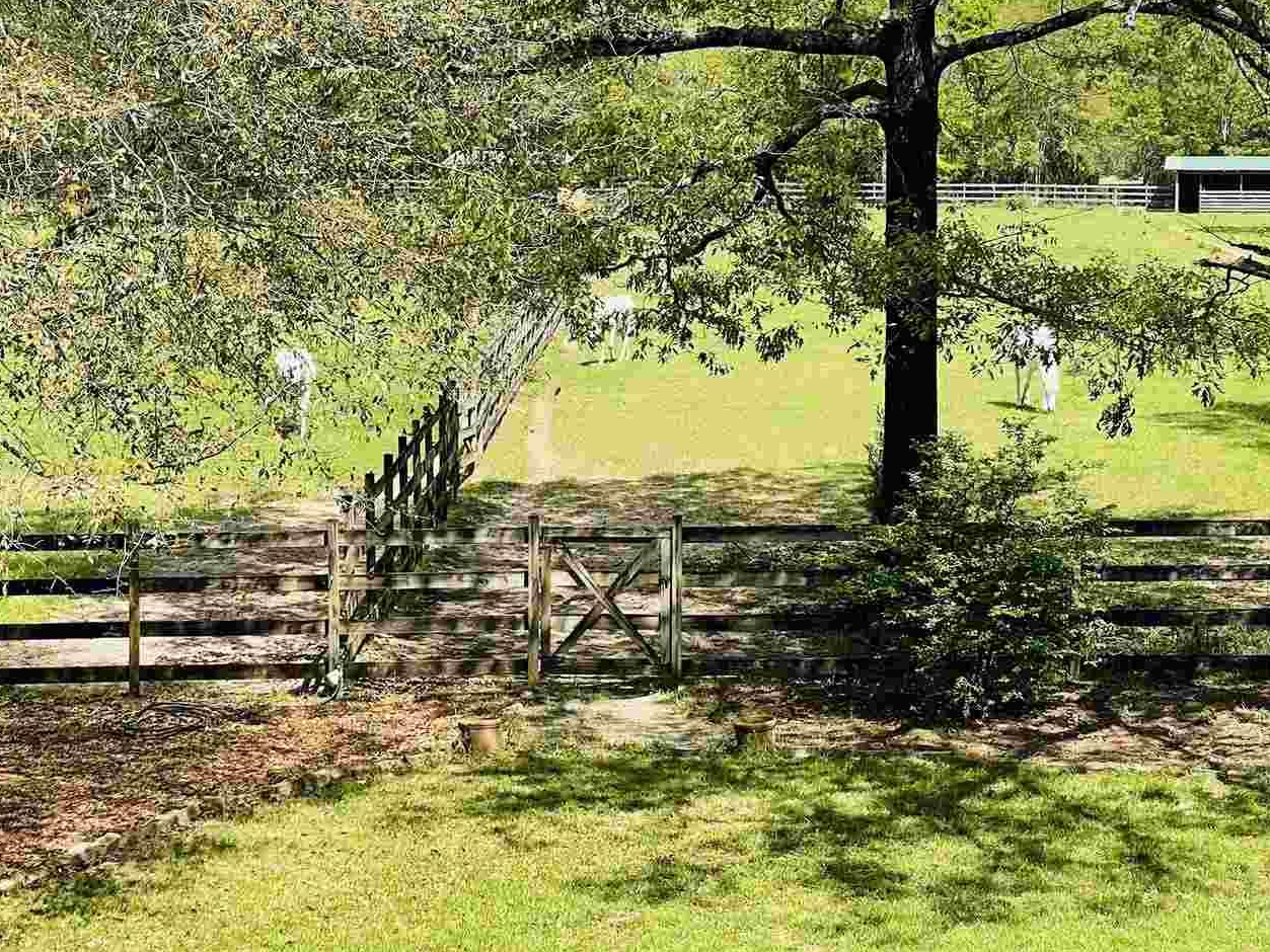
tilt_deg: -4.3
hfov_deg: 23.0
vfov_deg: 17.4
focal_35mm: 85
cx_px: 593
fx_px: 3119
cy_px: 410
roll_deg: +0.1
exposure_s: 1/813
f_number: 2
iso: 25
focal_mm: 6
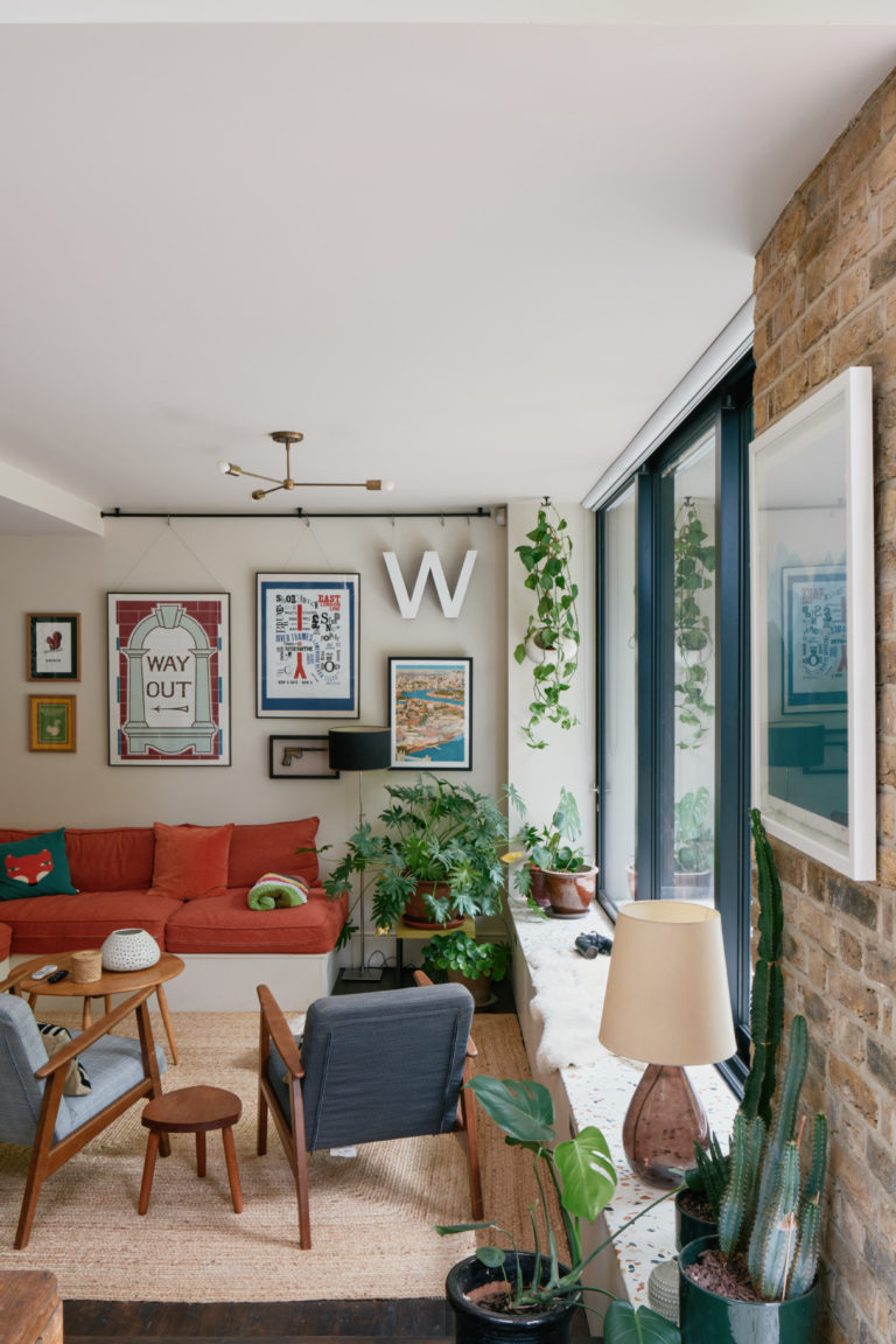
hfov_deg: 46.4
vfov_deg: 65.5
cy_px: 672
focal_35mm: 28
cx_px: 448
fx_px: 1045
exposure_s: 1/3
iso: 160
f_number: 11
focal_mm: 18.7
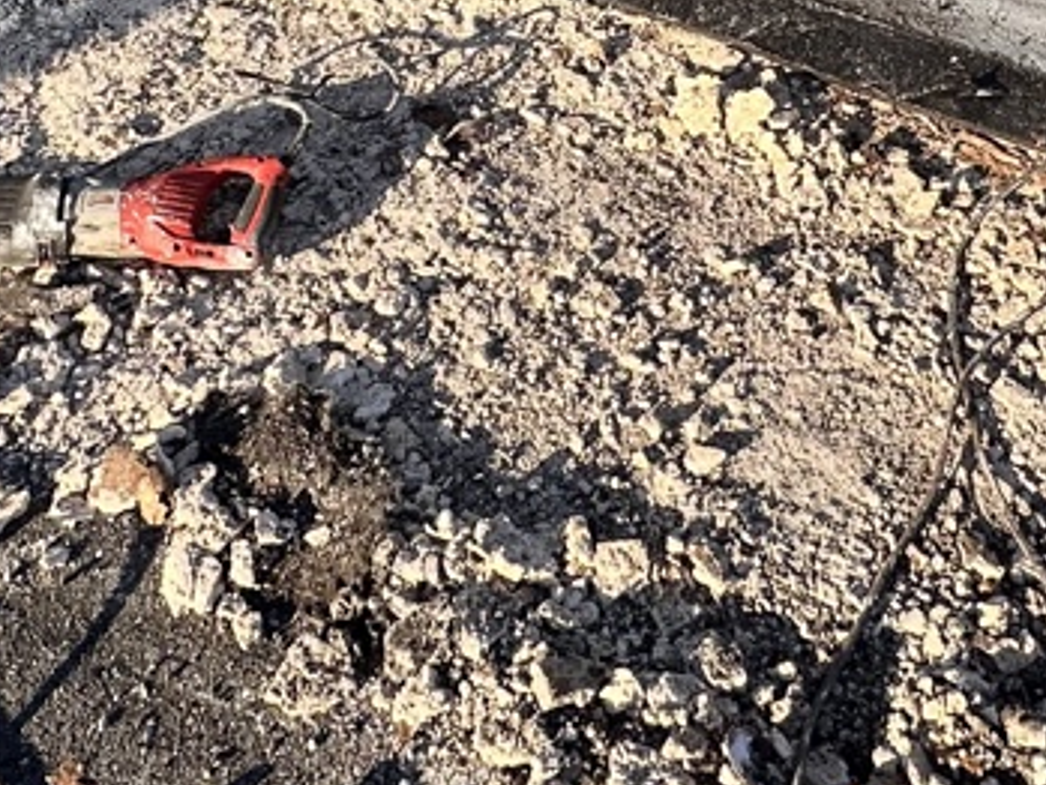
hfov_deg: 36.1
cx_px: 590
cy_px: -189
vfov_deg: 24.6
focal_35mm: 53
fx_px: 1602
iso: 50
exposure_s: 1/1125
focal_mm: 2.22
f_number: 2.2
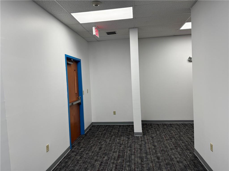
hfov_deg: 71.6
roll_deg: +2.7
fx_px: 159
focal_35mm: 24
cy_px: 86
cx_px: 114
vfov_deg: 56.8
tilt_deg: -3.0
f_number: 1.78
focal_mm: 6.76
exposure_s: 1/121
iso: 80
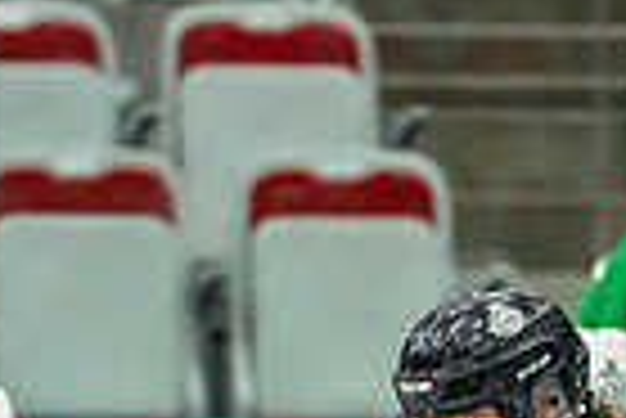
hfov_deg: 1.8
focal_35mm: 1141
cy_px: 906
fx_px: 19861
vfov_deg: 1.2
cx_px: 281
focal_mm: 179
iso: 3200
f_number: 2.8
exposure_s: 1/1250
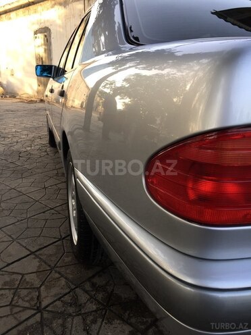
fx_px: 280
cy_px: 168
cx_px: 126
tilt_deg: -16.3
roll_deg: -1.0
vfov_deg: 61.7
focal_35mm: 29
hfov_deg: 48.2
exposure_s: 1/127
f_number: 2.2
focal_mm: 4.15
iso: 32
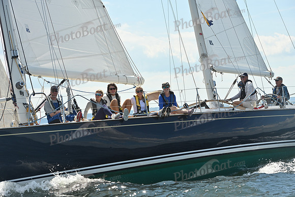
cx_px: 148
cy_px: 98
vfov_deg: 12.5
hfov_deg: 18.6
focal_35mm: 110
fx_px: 902
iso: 250
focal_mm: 110
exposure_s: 1/1250
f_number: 8
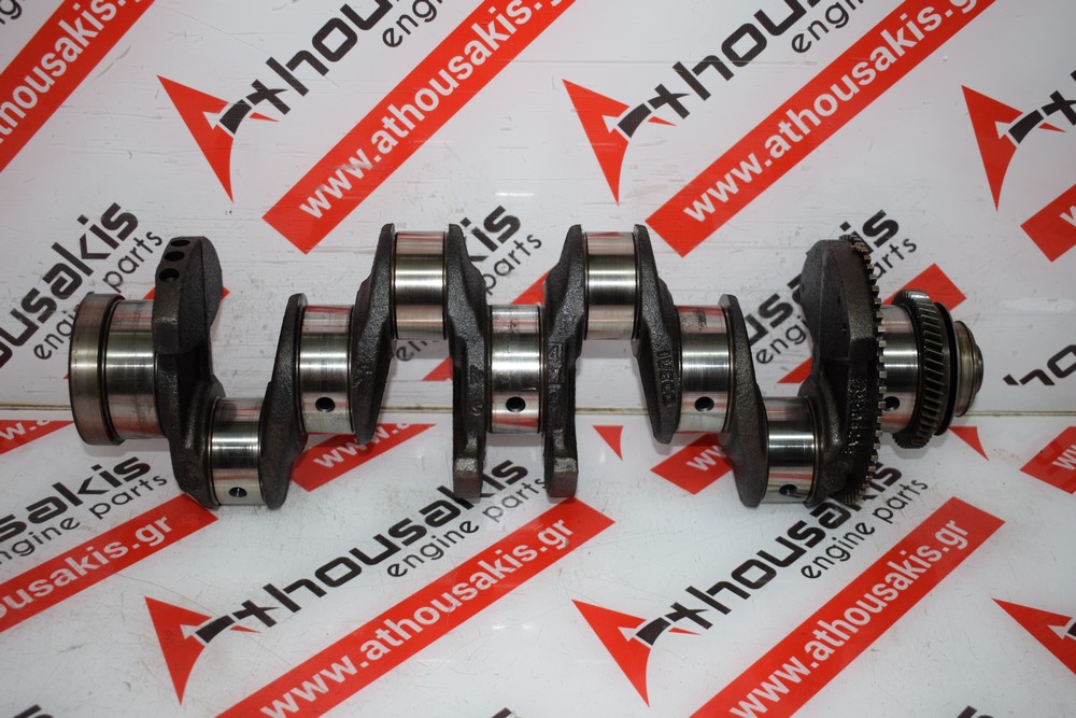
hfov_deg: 43.6
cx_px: 538
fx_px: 1345
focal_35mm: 45
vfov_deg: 29.9
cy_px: 359
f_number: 4.2
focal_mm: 30
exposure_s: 1/200
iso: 500
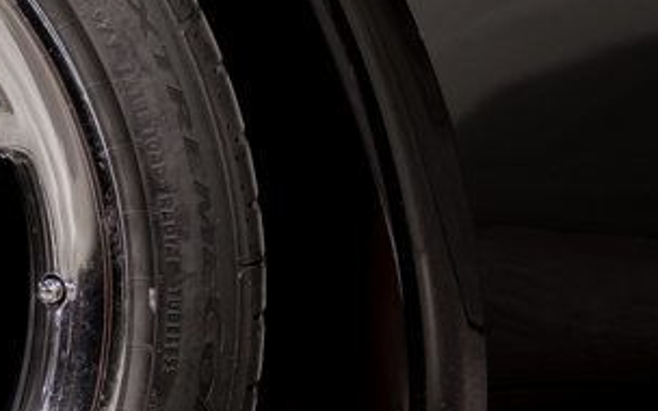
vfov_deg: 6.0
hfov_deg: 9.2
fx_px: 3945
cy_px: 230
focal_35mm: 220
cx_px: -372
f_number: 4.5
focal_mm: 64
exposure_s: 1/80
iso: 160
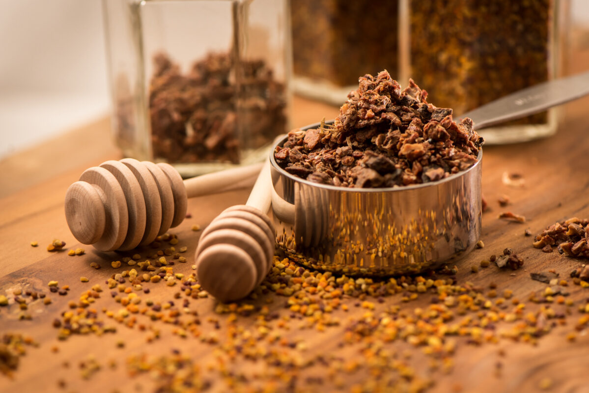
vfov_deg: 13.0
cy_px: 196
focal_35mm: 105
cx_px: 294
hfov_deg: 19.5
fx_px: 1718
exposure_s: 1/400
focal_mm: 105
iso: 125
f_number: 5.6
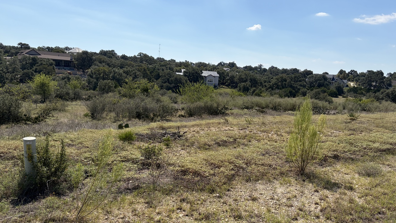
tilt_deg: -8.7
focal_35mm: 31
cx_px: 201
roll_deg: -3.6
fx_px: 325
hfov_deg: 62.6
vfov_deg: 37.7
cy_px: 131
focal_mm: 5.96
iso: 64
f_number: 1.6
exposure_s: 1/6993
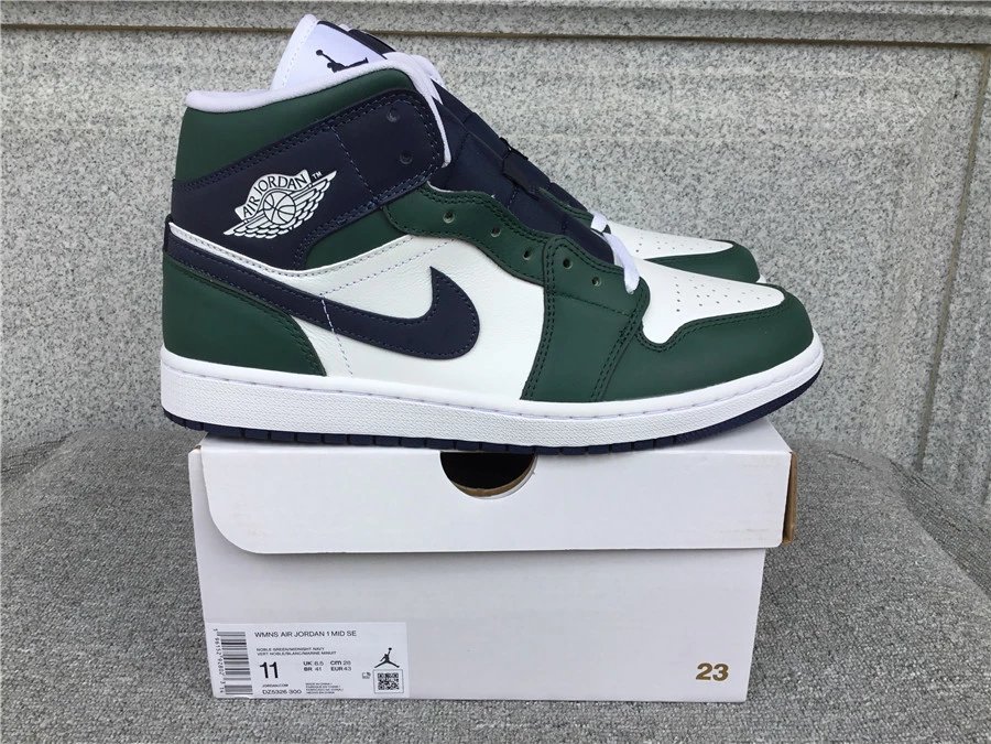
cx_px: 496
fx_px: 887
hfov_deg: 58.4
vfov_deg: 45.4
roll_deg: -0.6
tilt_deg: -18.2
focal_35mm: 31
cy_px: 372
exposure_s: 1/270
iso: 25
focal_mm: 3.3
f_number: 2.4
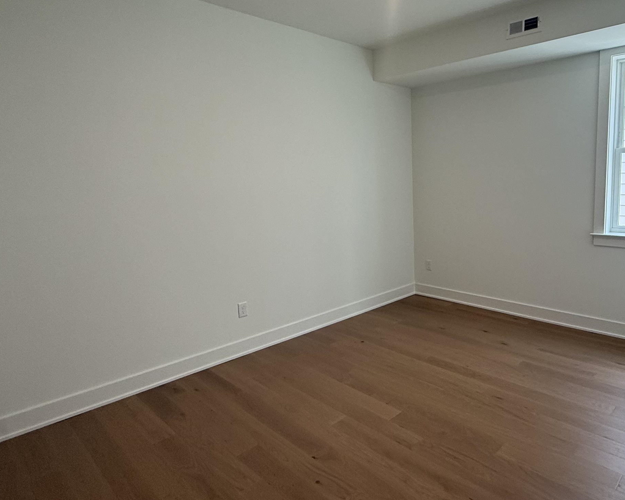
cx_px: 402
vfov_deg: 60.8
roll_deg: +0.9
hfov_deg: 71.0
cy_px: 230
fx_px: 425
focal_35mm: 23
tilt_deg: -7.8
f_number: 2.2
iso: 200
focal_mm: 2.22
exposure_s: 1/120
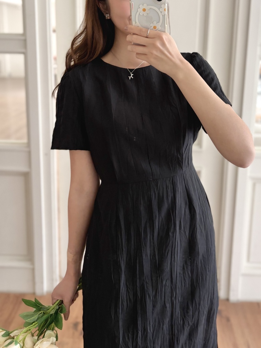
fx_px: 261
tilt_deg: -22.7
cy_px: 174
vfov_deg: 67.3
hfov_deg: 53.1
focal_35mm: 26
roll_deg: -1.1
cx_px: 130
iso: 200
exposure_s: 1/60
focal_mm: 5.96
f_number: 1.6
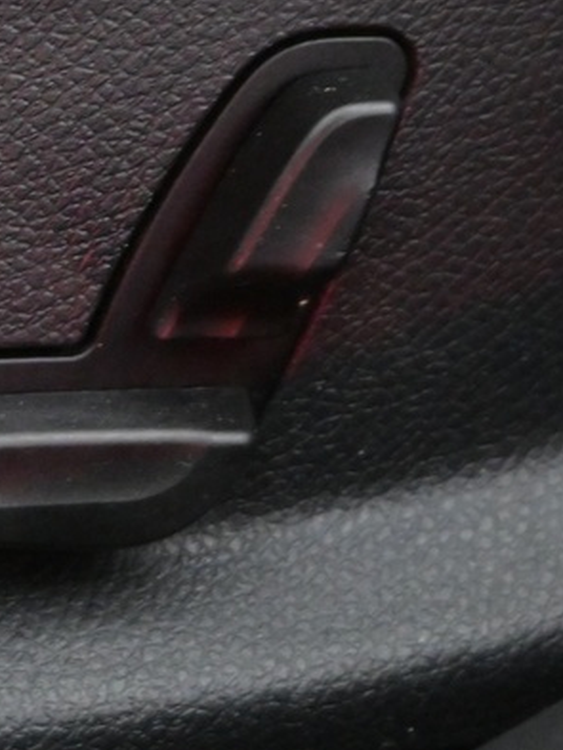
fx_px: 2059
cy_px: 252
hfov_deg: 15.4
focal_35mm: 95
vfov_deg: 20.6
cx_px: 71
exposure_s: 1/25
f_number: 3.5
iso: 3200
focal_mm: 16
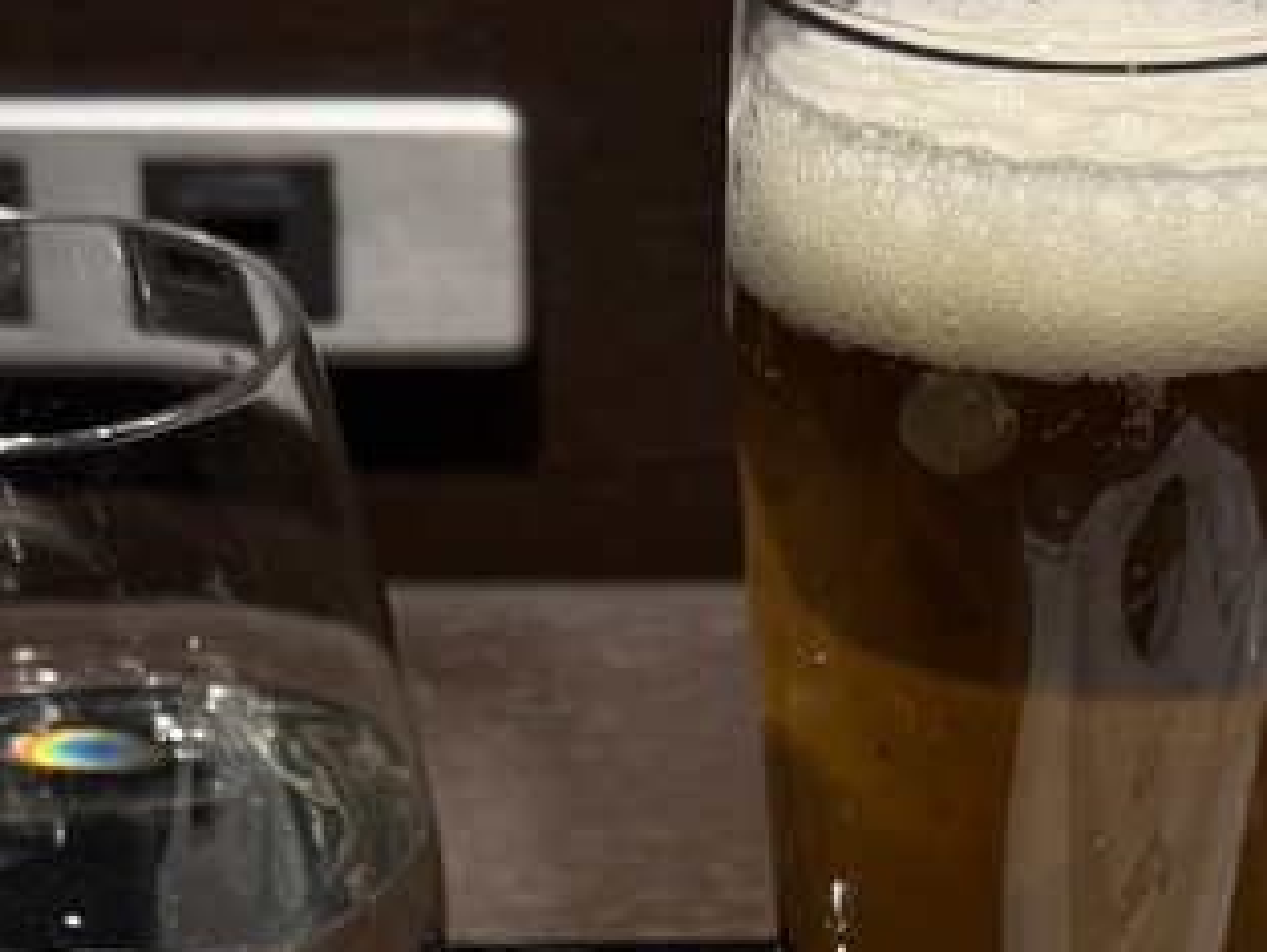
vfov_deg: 15.5
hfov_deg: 21.3
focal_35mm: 92
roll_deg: +0.0
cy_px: 1130
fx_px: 3369
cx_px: 797
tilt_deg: -34.1
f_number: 1.78
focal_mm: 6.76
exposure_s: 1/121
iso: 64
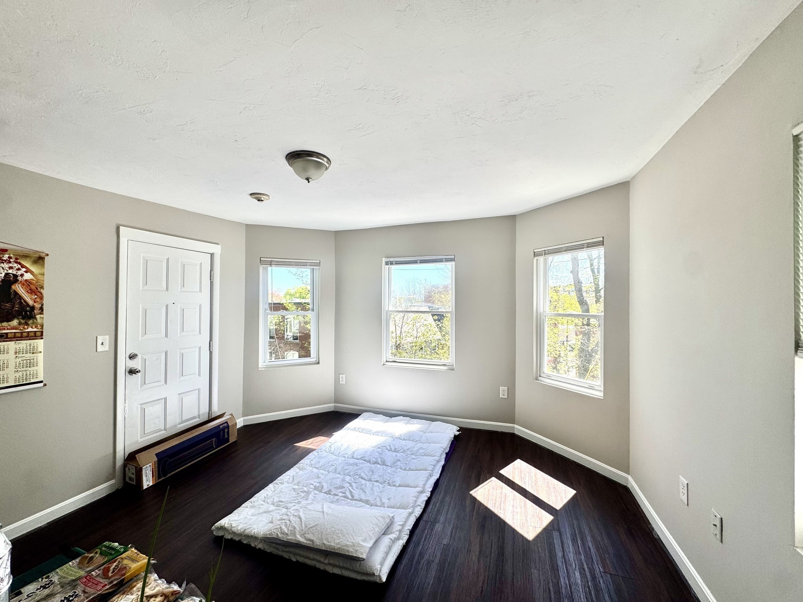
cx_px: 402
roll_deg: -0.5
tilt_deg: +0.3
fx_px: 325
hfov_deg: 102.1
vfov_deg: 85.7
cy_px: 301
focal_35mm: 14
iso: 40
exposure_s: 1/381
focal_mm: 2.22
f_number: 2.2
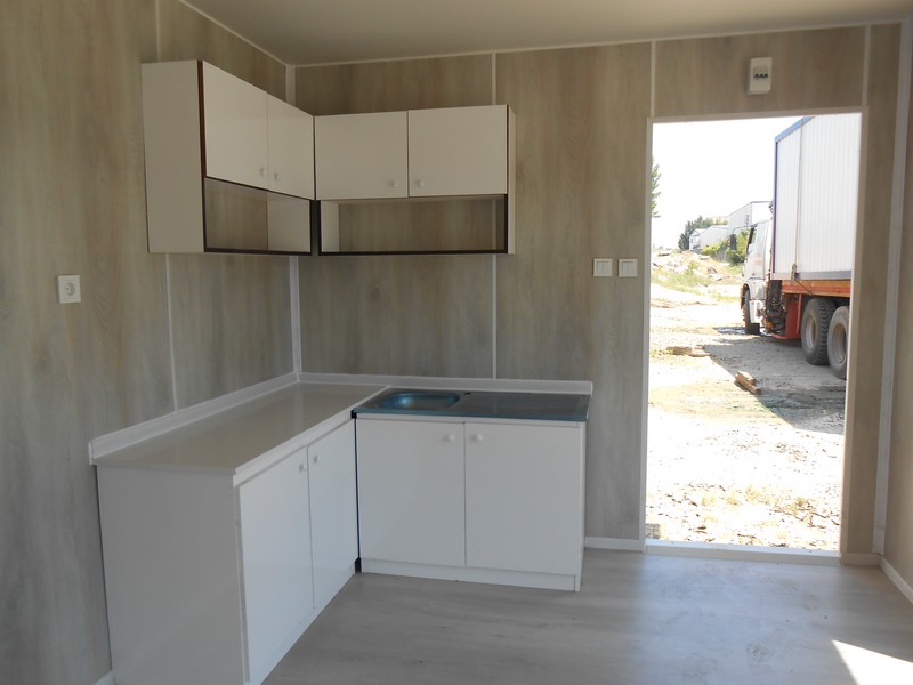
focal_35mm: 26
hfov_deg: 67.3
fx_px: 686
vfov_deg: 53.1
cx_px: 456
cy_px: 342
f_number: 3.5
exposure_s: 1/160
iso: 80
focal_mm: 4.6
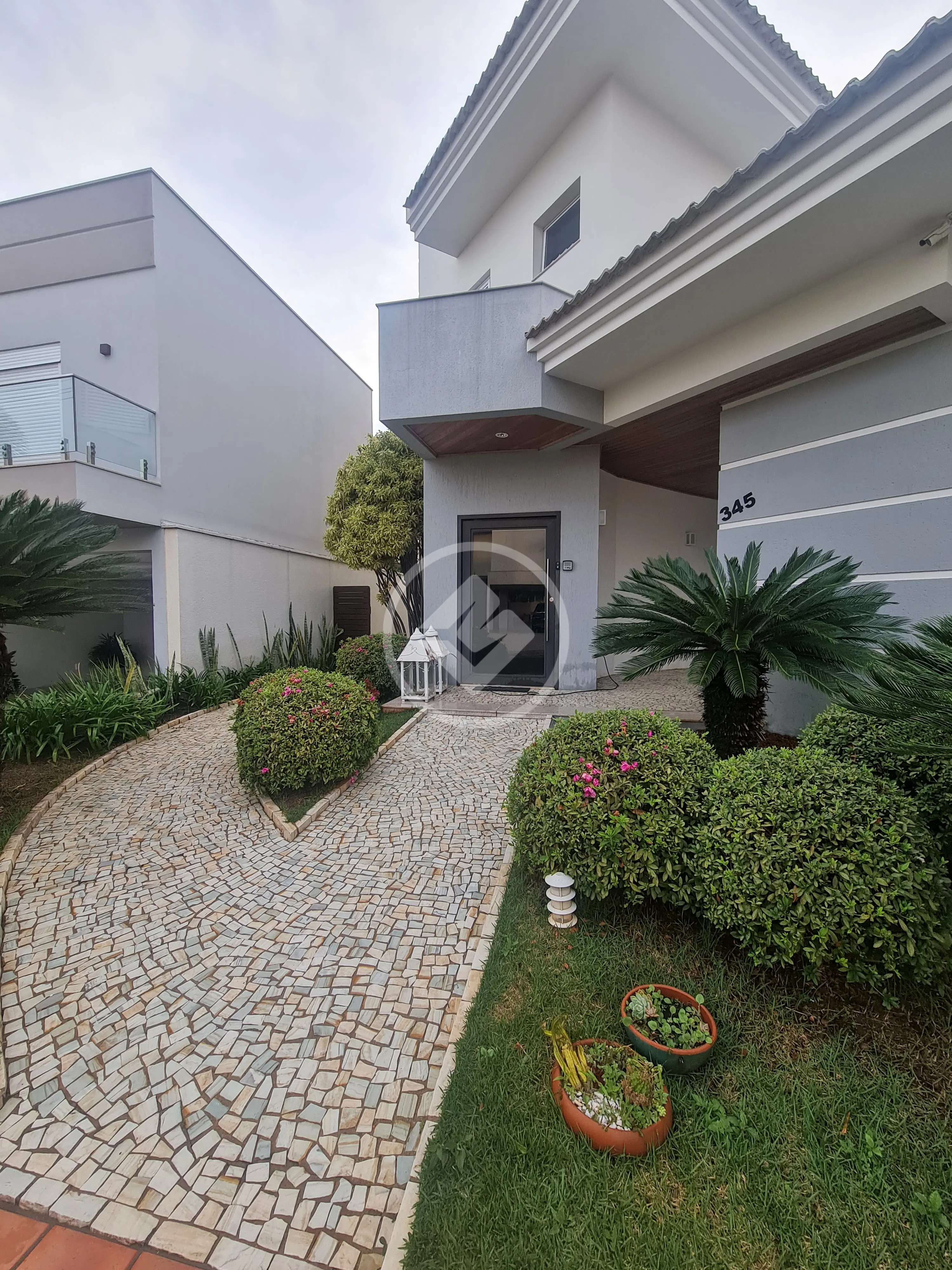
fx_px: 477
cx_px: 476
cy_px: 635
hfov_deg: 89.9
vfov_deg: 106.2
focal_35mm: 13
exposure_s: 1/120
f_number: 2.2
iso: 64
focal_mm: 2.2
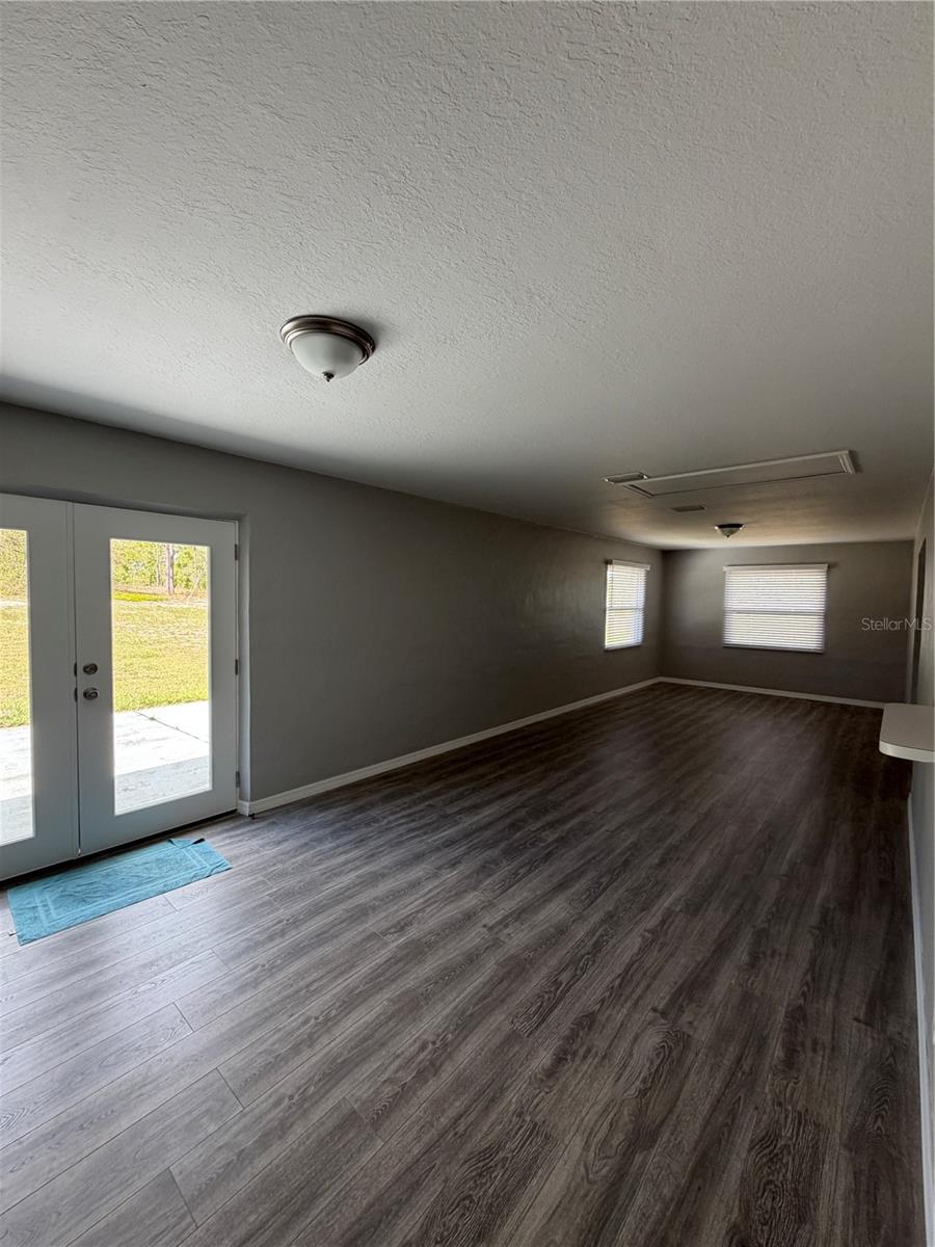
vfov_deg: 102.1
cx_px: 468
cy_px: 624
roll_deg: -0.9
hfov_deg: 85.7
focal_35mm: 14
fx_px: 504
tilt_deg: -2.1
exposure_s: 1/121
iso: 80
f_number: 2.2
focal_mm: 2.22
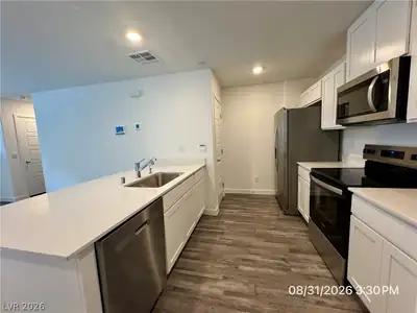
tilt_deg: -6.9
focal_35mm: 14
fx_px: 169
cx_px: 208
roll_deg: +1.9
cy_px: 156
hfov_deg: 102.1
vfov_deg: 85.7
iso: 250
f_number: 2.2
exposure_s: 1/120
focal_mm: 2.22
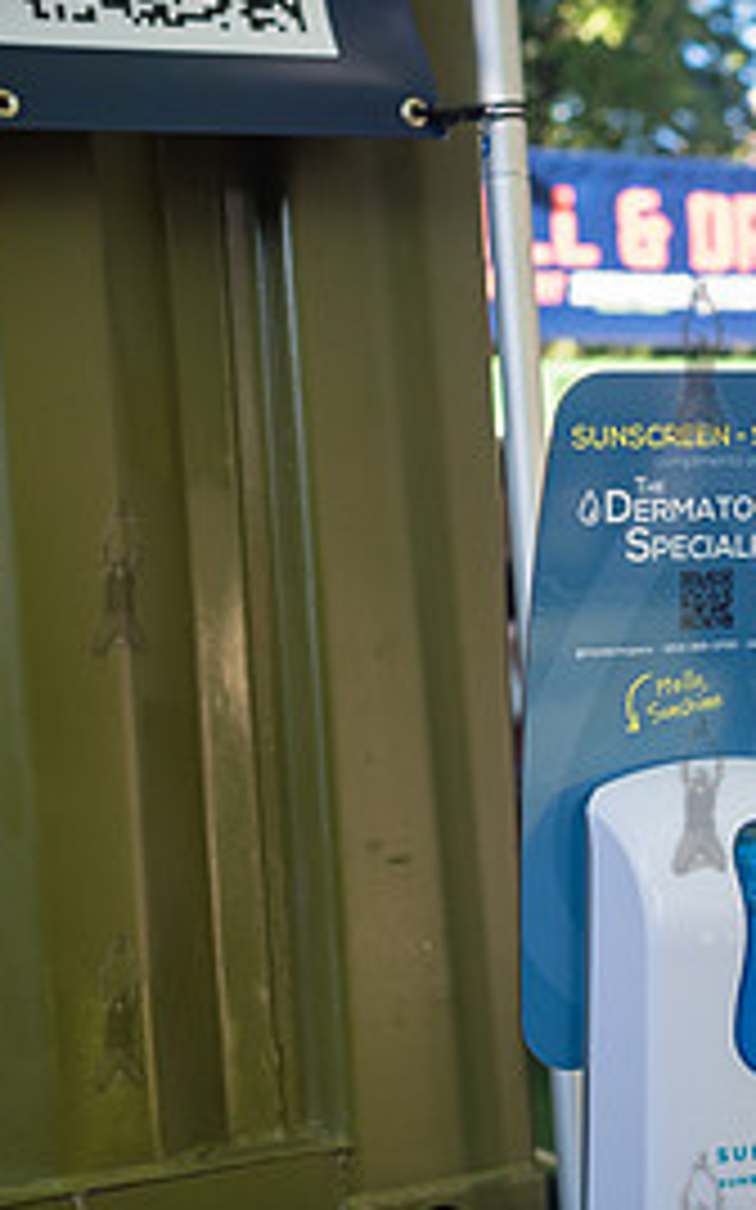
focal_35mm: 77
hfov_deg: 16.7
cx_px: 698
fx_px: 2540
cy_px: 794
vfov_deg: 26.7
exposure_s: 1/250
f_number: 3.5
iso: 250
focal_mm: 35
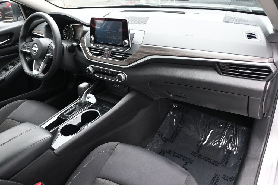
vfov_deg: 45.6
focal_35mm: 28
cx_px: 139
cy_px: 92
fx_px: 220
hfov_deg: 64.6
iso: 400
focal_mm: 19
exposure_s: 1/125
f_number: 3.8
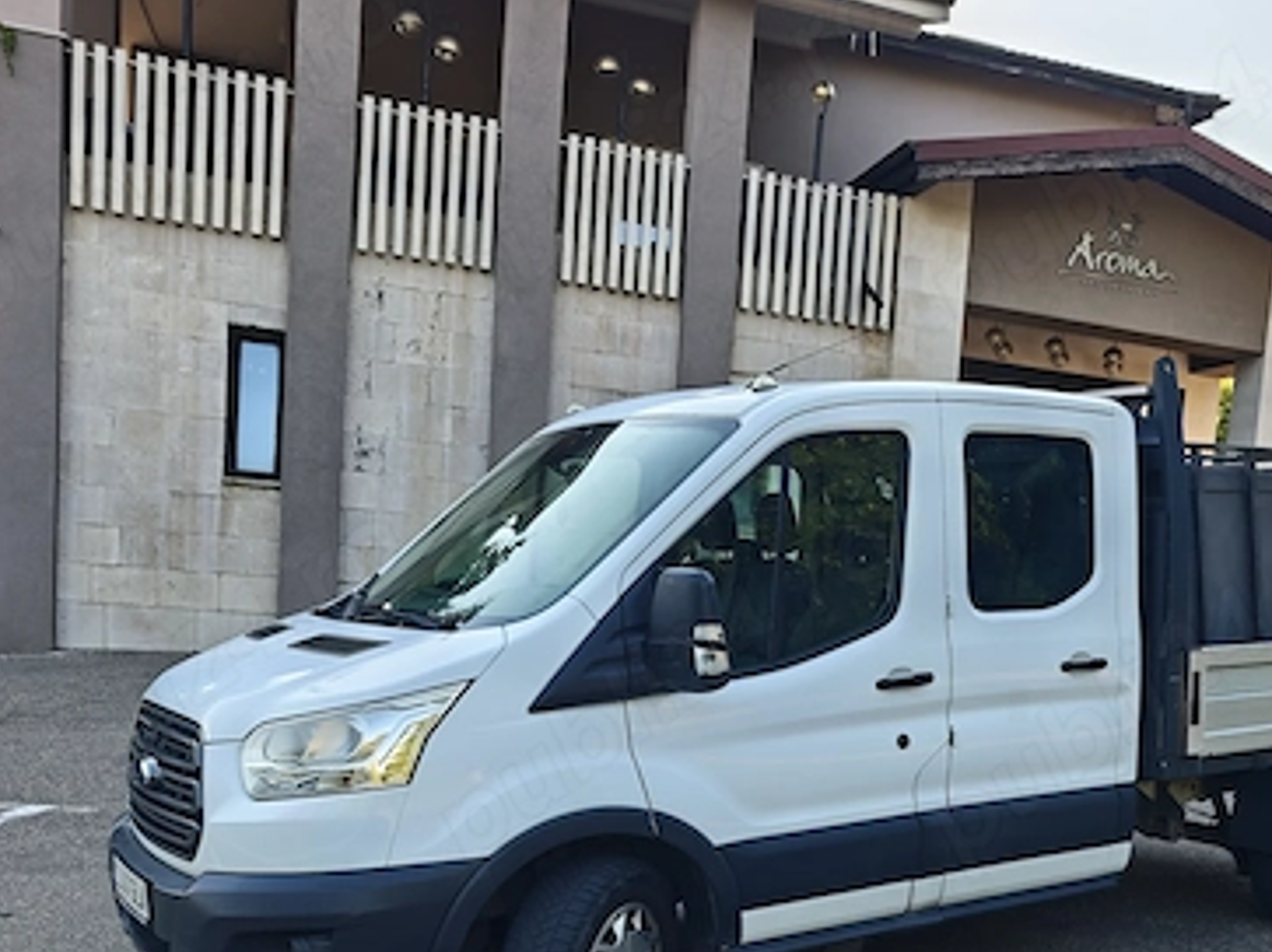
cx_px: 911
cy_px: 724
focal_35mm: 38
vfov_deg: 36.7
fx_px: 1396
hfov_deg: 47.6
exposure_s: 1/160
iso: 50
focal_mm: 6.55
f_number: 1.62
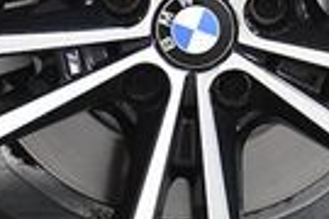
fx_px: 2476
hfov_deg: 7.6
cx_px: 178
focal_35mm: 271
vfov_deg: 5.1
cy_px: 9
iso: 2500
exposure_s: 1/500
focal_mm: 38
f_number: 4.5
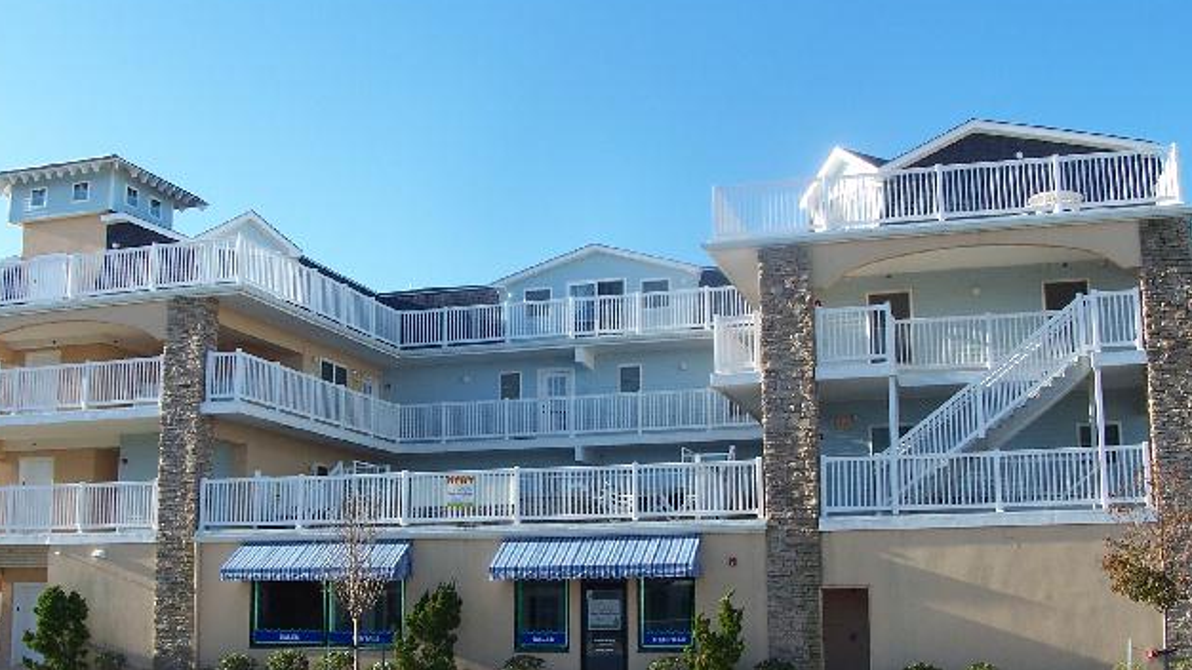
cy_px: 430
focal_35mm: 39
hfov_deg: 51.6
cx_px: 585
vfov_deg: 30.3
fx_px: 1233
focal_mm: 6
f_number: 4
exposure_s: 1/350
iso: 80
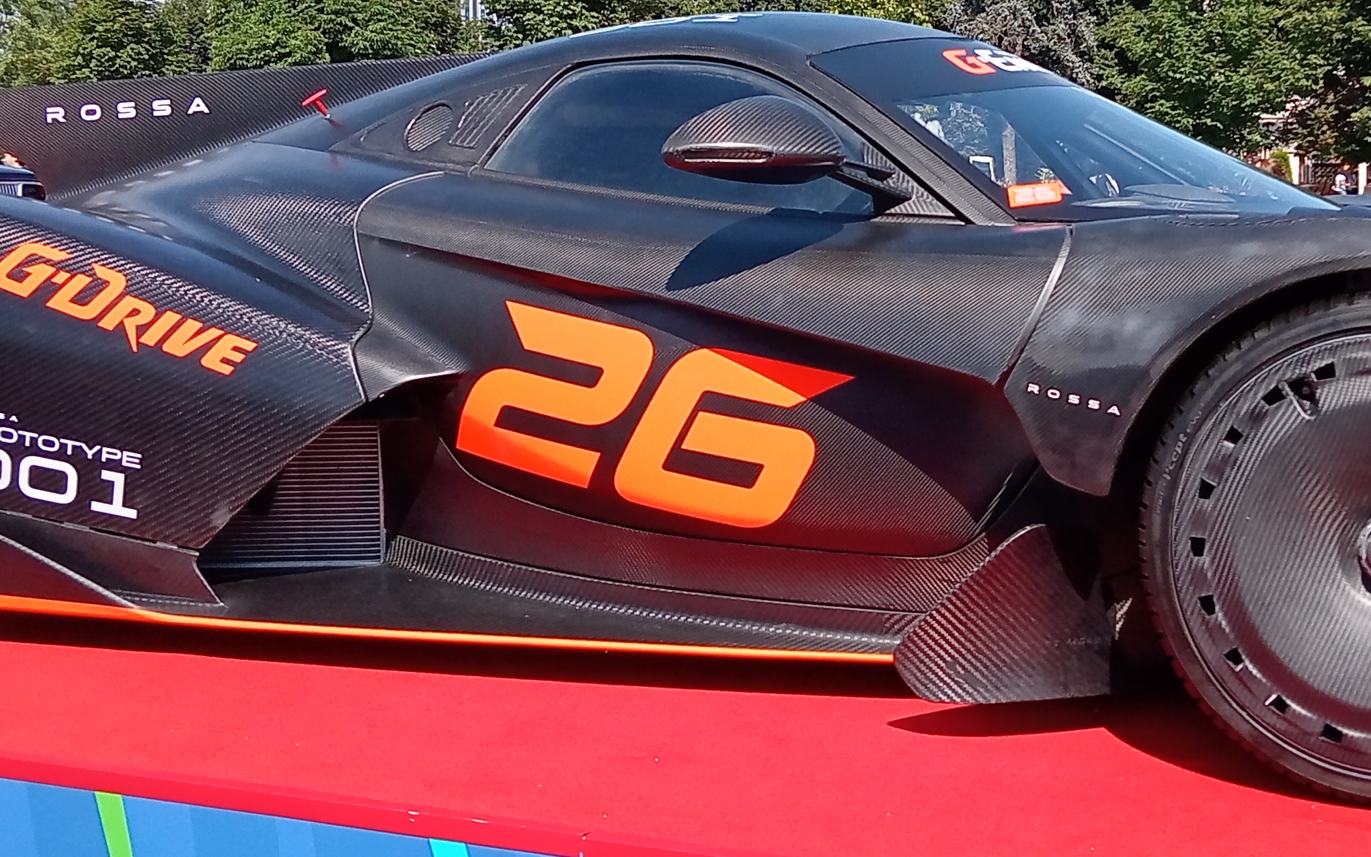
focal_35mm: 53
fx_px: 1980
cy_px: 319
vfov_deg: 24.3
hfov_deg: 37.9
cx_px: 873
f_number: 1.8
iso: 101
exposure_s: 1/1138
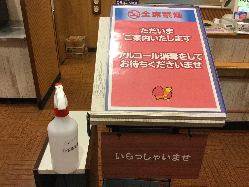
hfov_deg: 58.4
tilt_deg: -28.4
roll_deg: -1.6
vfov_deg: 45.4
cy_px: 94
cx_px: 124
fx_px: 223
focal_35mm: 31
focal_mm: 3.3
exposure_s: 1/30
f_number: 2.4
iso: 160
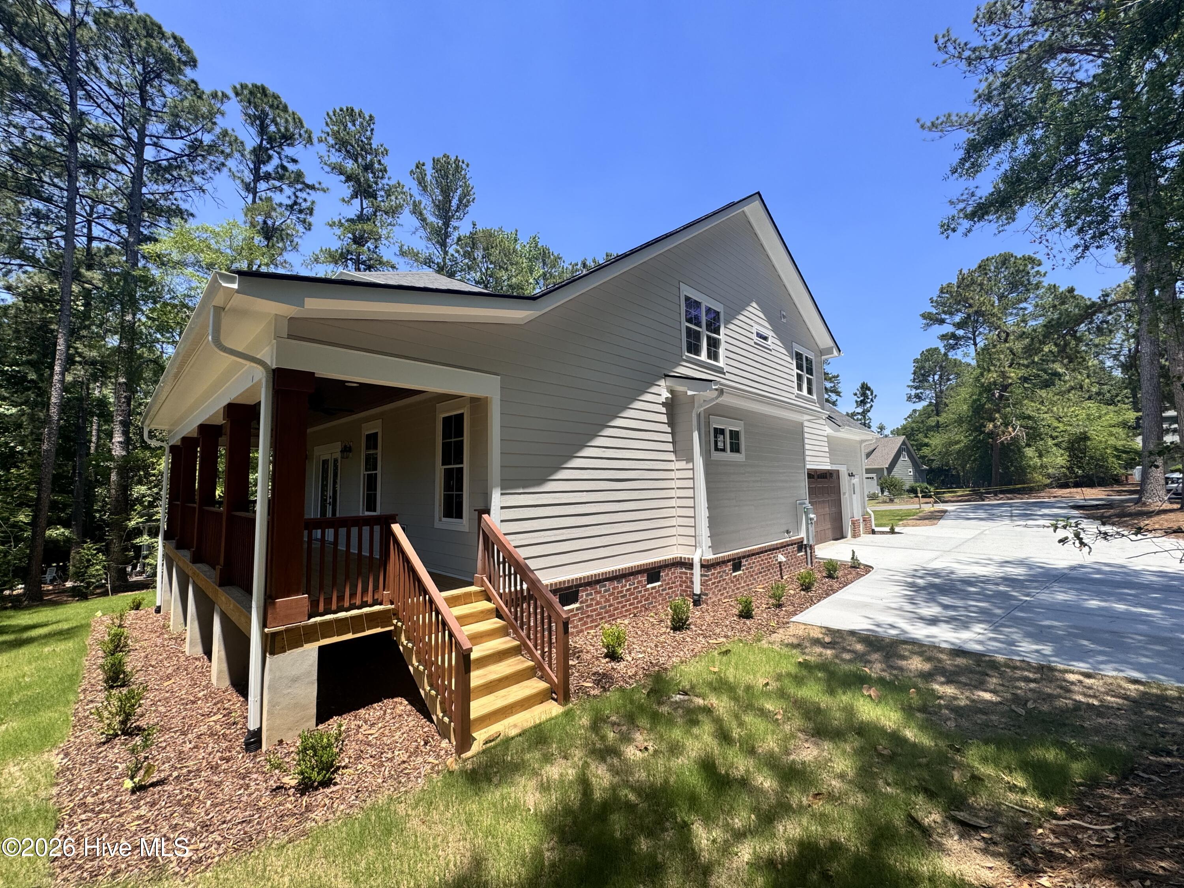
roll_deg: +0.7
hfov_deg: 102.1
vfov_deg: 85.7
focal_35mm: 14
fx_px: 479
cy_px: 444
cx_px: 592
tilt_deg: +4.9
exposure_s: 1/1160
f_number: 2.2
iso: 40
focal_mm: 2.22
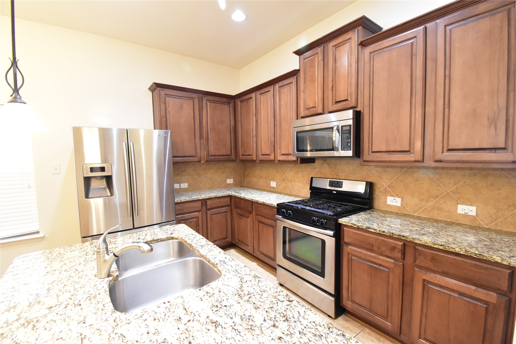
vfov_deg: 77.3
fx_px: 215
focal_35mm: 15
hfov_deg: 100.4
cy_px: 172
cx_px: 258
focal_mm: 10
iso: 2200
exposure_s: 1/15
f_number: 7.1
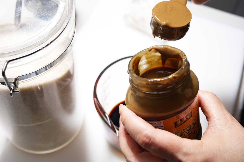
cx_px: 122
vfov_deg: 29.2
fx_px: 312
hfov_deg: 42.8
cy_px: 81
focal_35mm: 46
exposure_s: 1/100
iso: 100
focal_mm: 46
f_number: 8
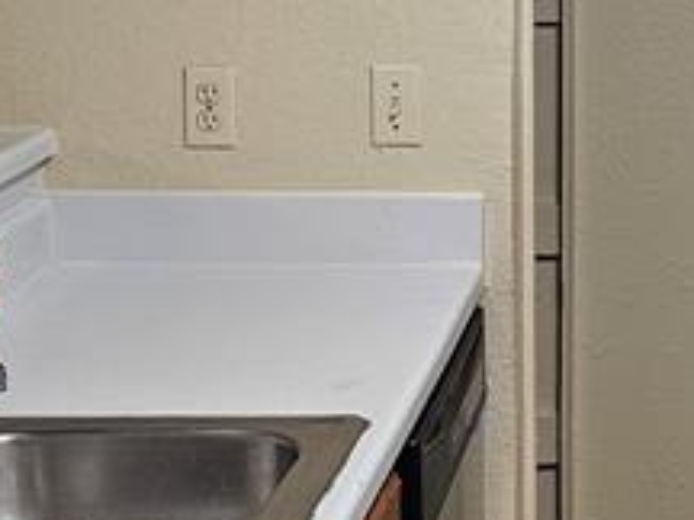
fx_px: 2185
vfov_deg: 13.5
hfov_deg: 17.4
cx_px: 787
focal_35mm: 109
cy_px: 51
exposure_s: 1/120
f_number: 1.7
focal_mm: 6.3
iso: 160
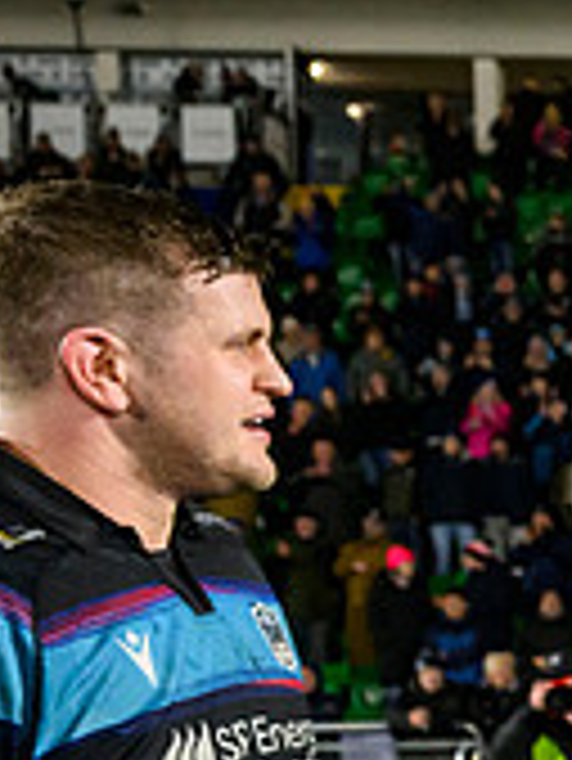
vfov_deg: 21.5
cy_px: 749
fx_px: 1936
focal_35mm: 88
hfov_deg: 12.6
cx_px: 1426
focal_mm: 24
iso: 6400
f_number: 4
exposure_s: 1/1000
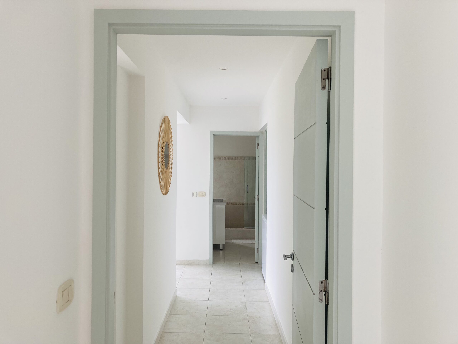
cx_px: 229
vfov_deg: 49.7
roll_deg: -1.2
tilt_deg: +0.4
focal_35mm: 28
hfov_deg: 63.4
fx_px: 370
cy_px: 172
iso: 50
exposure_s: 1/121
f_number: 1.8
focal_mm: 3.99
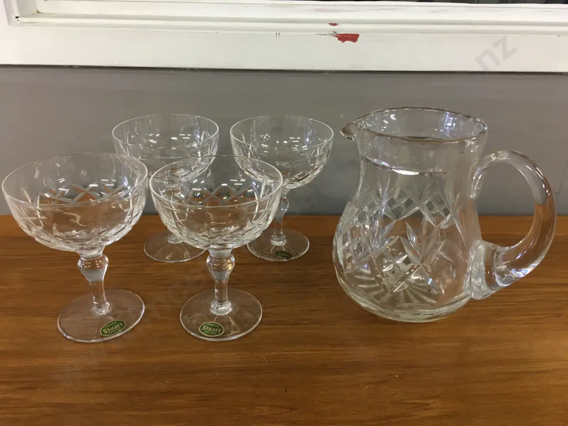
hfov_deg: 61.7
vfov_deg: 48.2
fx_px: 476
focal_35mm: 29
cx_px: 284
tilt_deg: -25.7
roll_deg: -1.6
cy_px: 213
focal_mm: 4.15
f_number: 2.2
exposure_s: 1/17
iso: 40
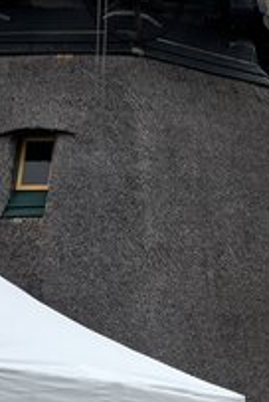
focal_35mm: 124
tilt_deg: +13.6
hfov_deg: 11.1
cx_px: 221
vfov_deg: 16.5
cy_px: 139
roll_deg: -3.2
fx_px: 1385
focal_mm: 5.96
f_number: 1.6
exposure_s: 1/5952
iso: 50
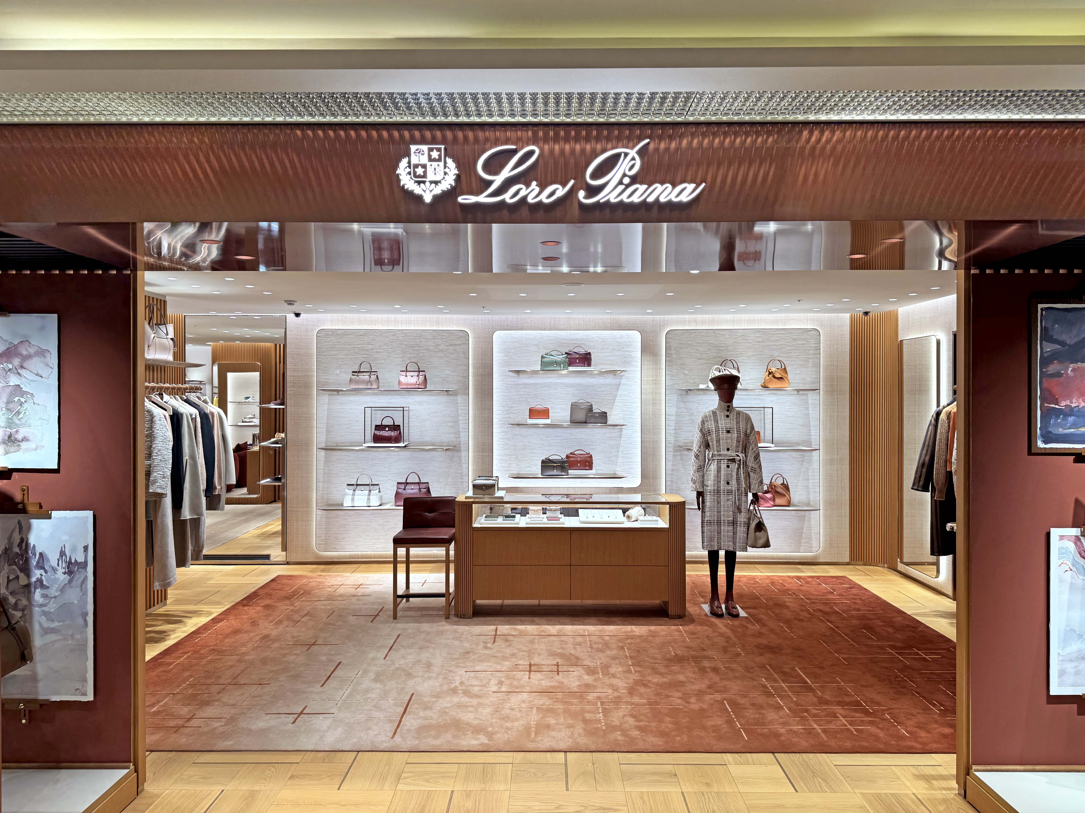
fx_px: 752
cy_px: 406
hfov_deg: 71.6
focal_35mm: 24
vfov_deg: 56.8
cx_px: 542
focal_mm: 6.76
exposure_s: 1/133
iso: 50
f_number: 1.78
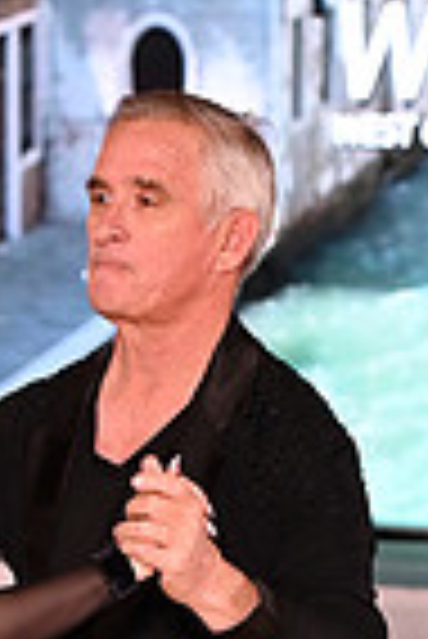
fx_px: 7258
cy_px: 828
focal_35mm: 408
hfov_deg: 3.4
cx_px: 70
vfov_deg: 5.0
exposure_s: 1/200
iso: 2000
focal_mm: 100
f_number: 5
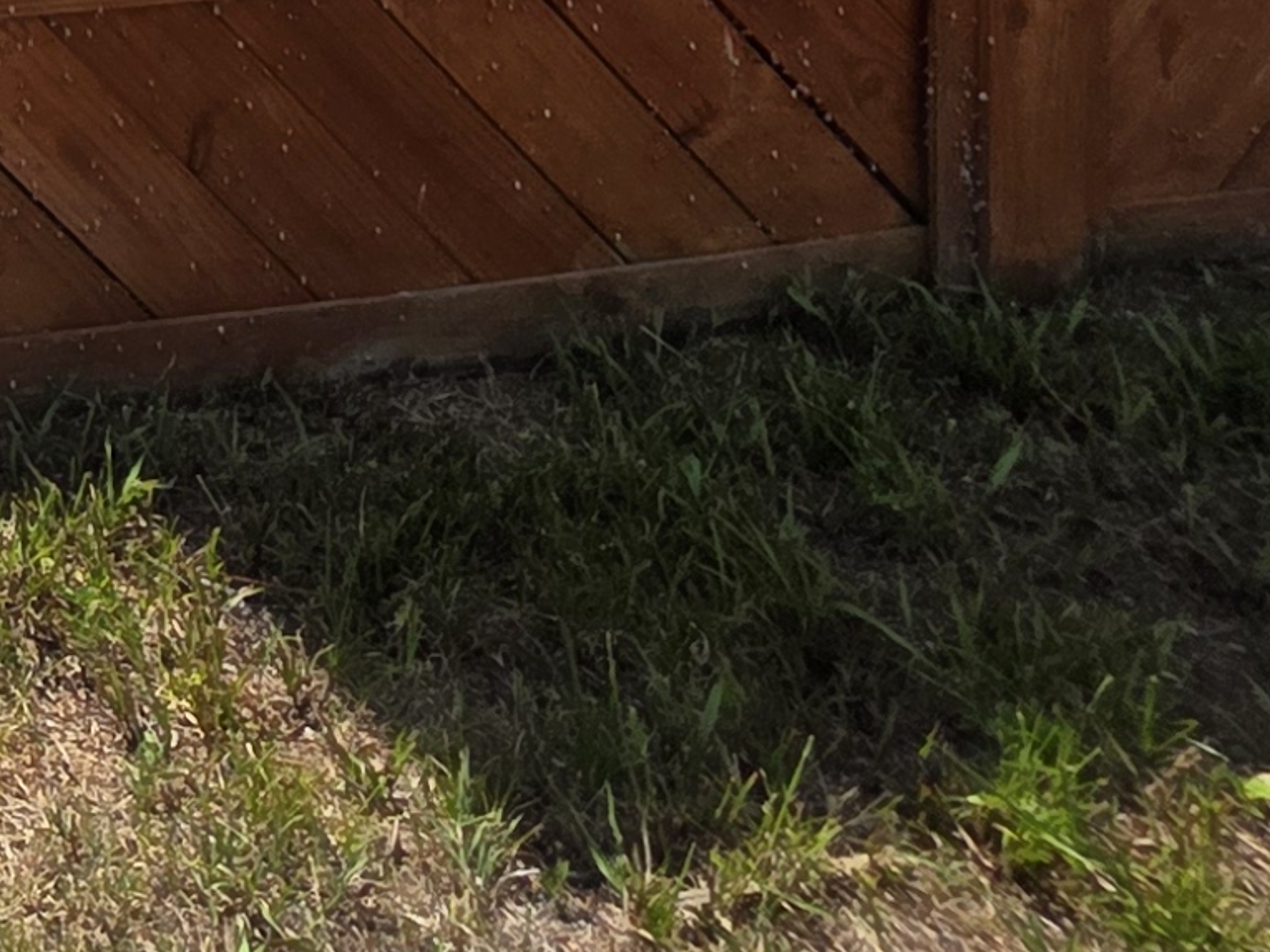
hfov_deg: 20.0
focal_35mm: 68
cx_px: -1069
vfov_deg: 16.5
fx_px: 2495
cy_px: -940
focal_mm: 2.2
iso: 40
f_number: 1.9
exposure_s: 1/2321
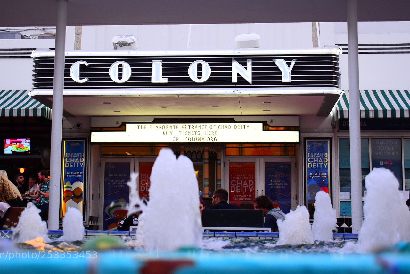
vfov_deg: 20.7
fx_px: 748
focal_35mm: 66
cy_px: 109
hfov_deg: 30.7
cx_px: 186
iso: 400
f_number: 4.8
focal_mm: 35
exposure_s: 1/100
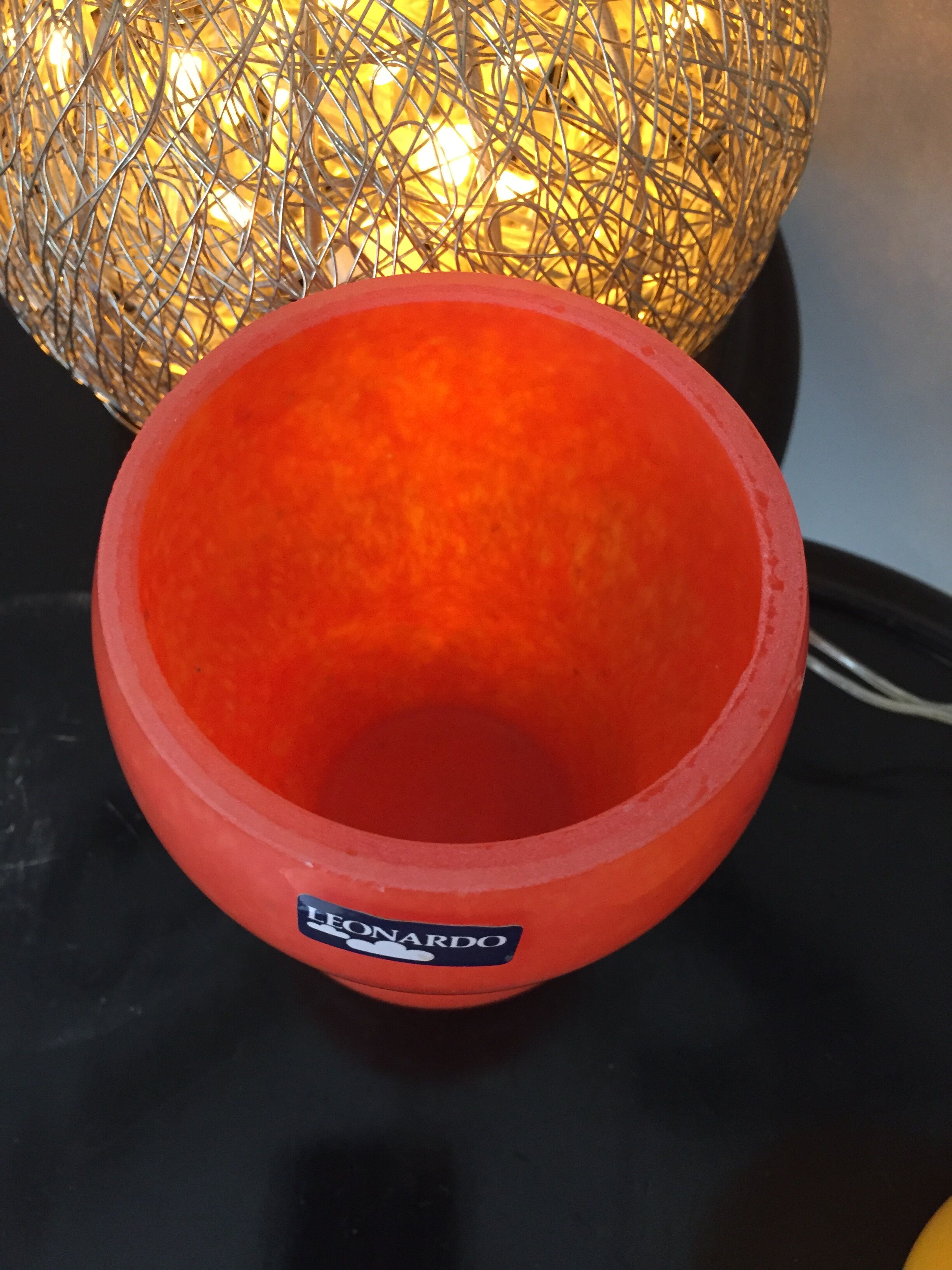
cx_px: 476
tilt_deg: -65.1
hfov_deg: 48.2
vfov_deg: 61.7
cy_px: 635
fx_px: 1063
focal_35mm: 29
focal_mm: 4.15
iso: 250
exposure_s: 1/33
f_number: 2.2
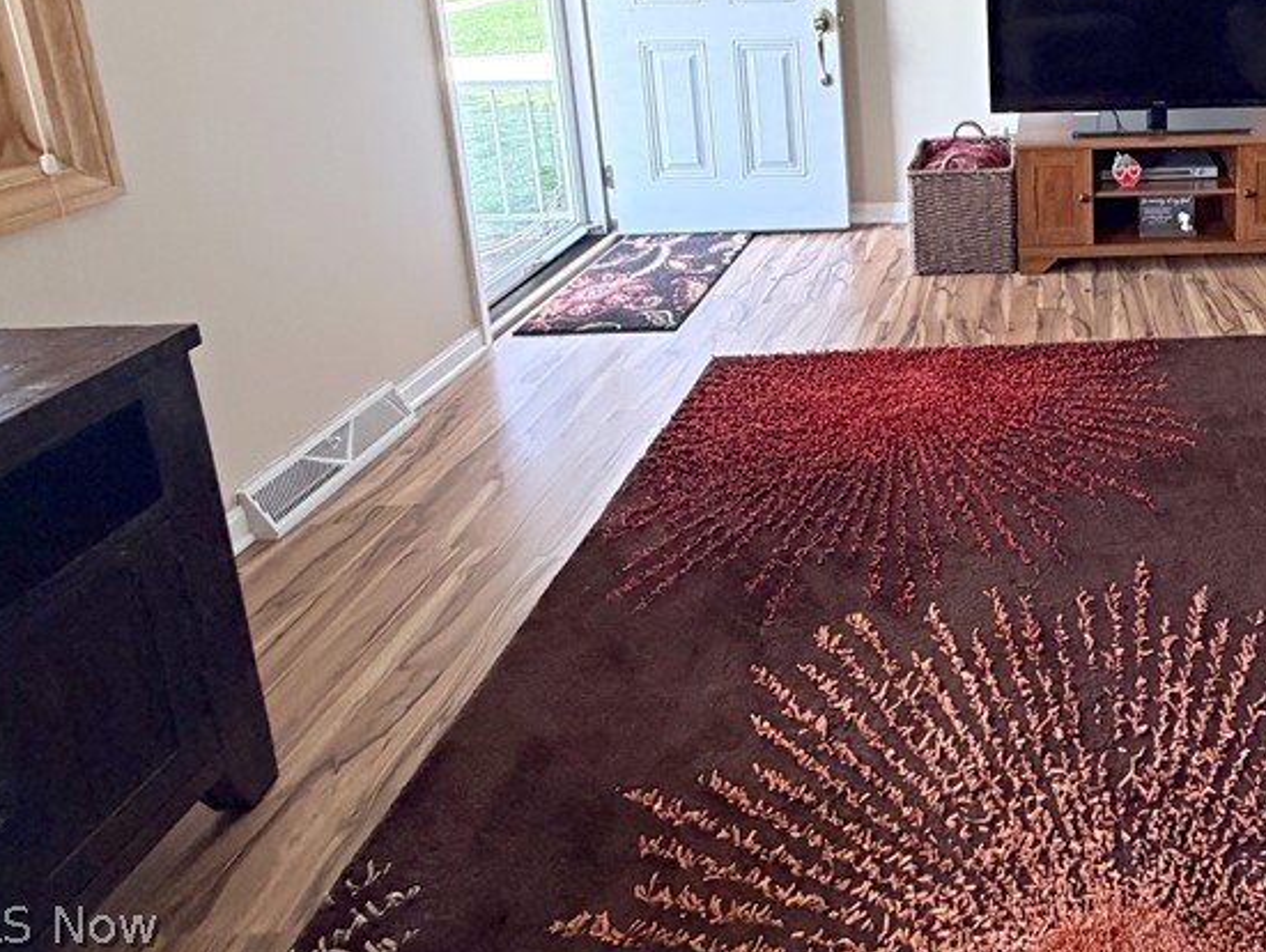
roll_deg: +1.3
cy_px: 80
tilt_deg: -10.5
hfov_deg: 59.2
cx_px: 1096
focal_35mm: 26
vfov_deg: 47.3
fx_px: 952
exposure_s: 1/121
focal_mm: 2.22
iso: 320
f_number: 2.2
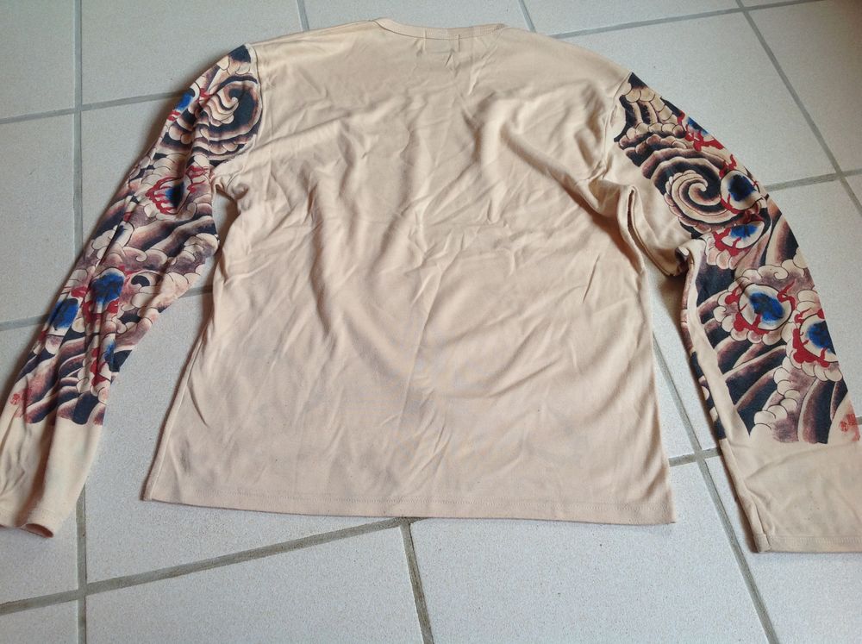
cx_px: 431
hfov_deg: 52.7
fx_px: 870
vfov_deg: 40.6
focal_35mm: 35
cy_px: 322
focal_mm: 4.28
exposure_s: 1/40
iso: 50
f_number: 2.4
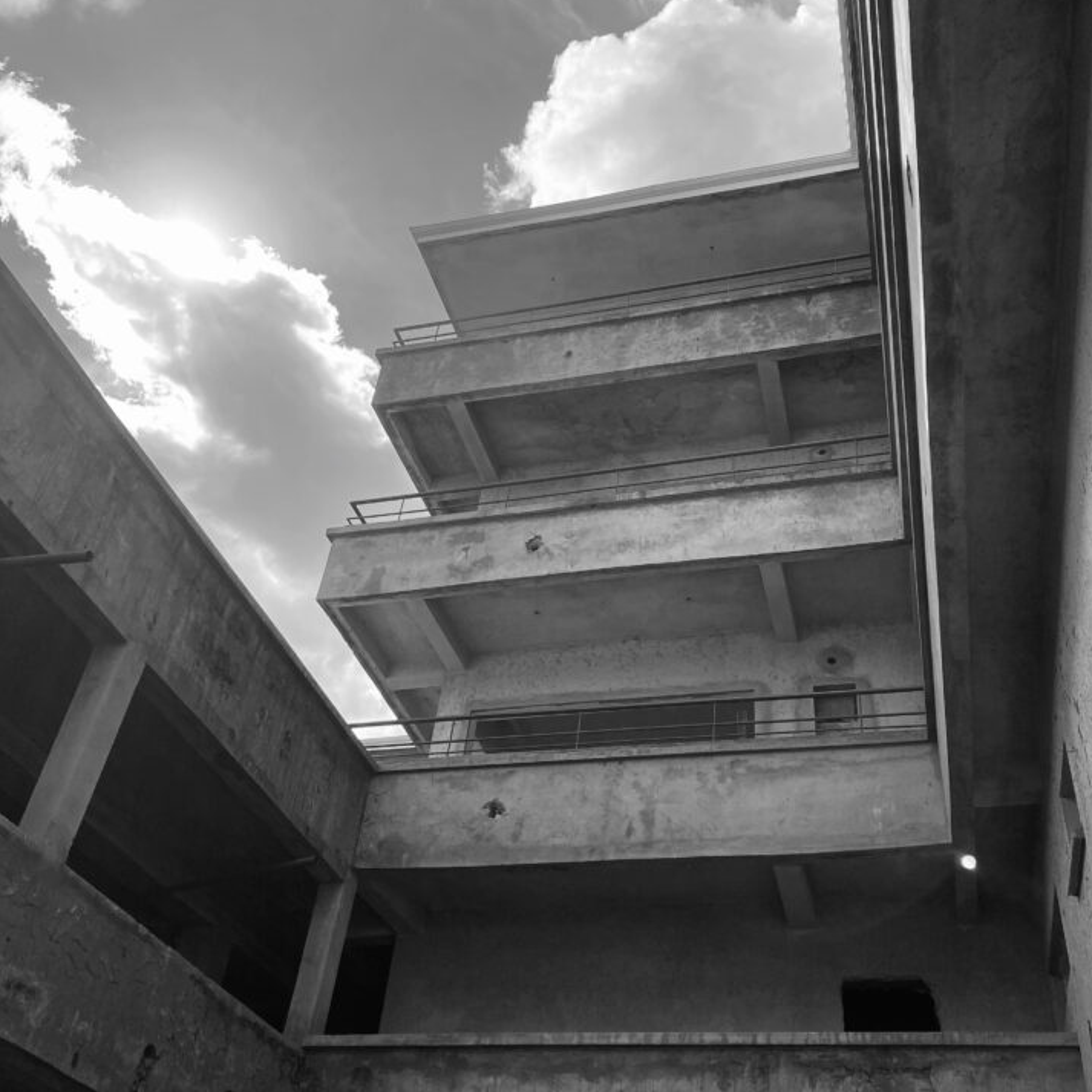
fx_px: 1178
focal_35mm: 33
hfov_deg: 49.7
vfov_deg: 49.7
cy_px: 565
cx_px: 574
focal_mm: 4.25
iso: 32
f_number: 1.8
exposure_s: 1/3040
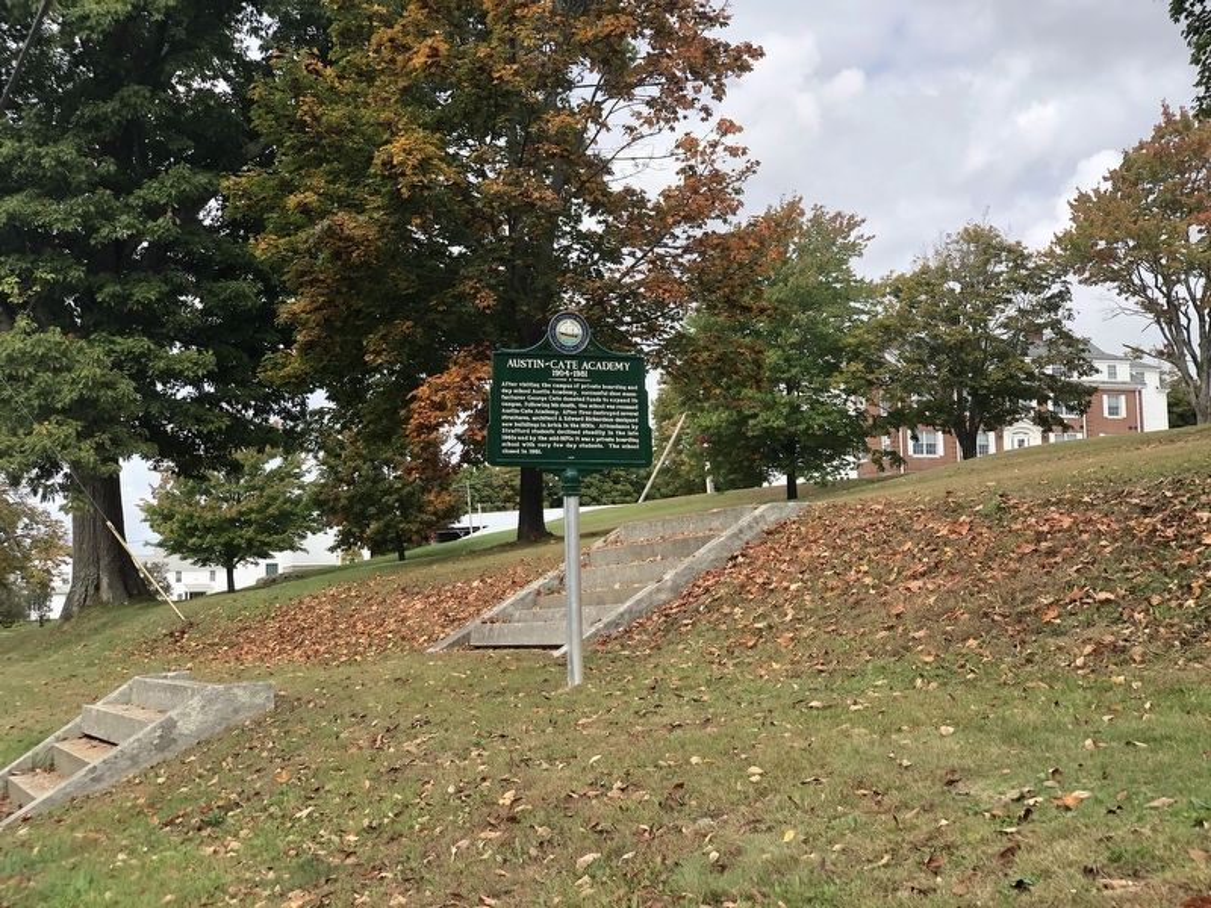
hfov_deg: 36.8
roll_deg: -0.9
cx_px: 606
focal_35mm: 52
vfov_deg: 28.0
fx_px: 1819
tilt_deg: +0.8
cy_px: 454
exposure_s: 1/552
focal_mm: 6
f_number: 2.4
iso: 16
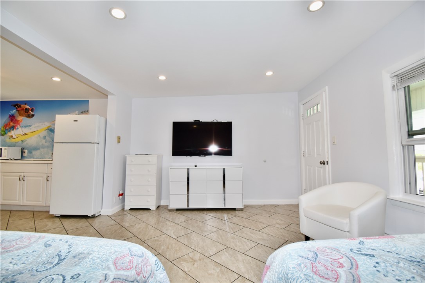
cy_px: 142
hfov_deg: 100.4
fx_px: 177
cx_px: 212
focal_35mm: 15
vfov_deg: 77.3
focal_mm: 10
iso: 320
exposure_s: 1/100
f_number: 6.3
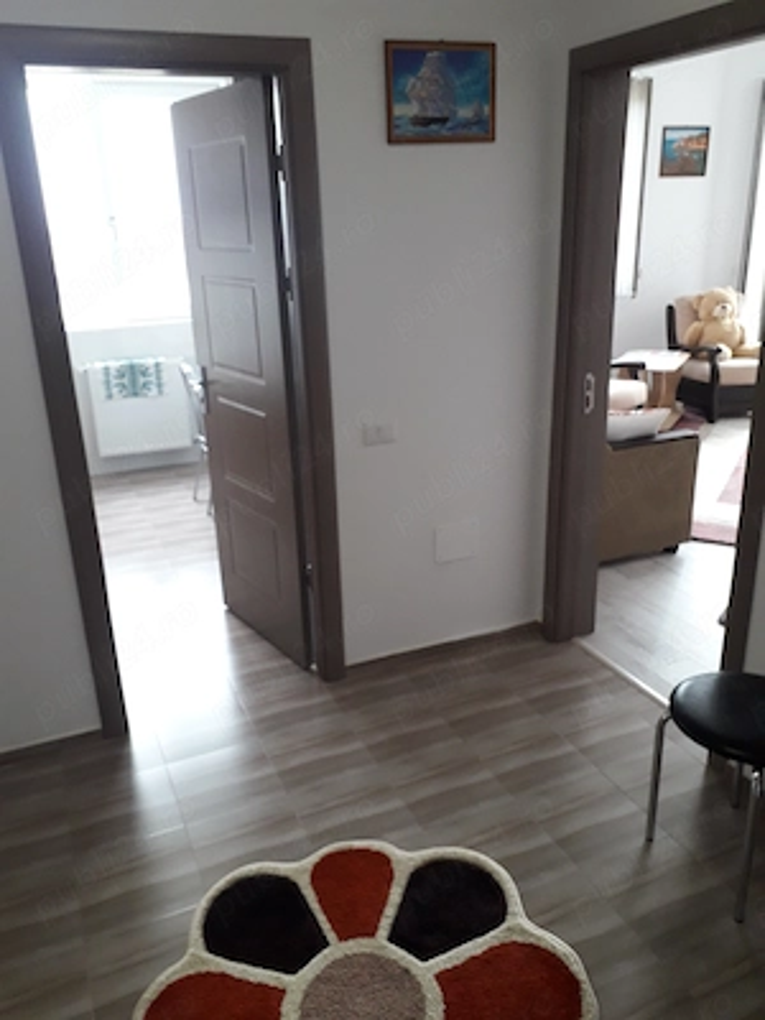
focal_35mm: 27
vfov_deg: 65.3
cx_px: 382
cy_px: 510
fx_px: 796
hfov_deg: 51.4
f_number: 1.9
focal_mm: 3.6
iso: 160
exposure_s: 1/50
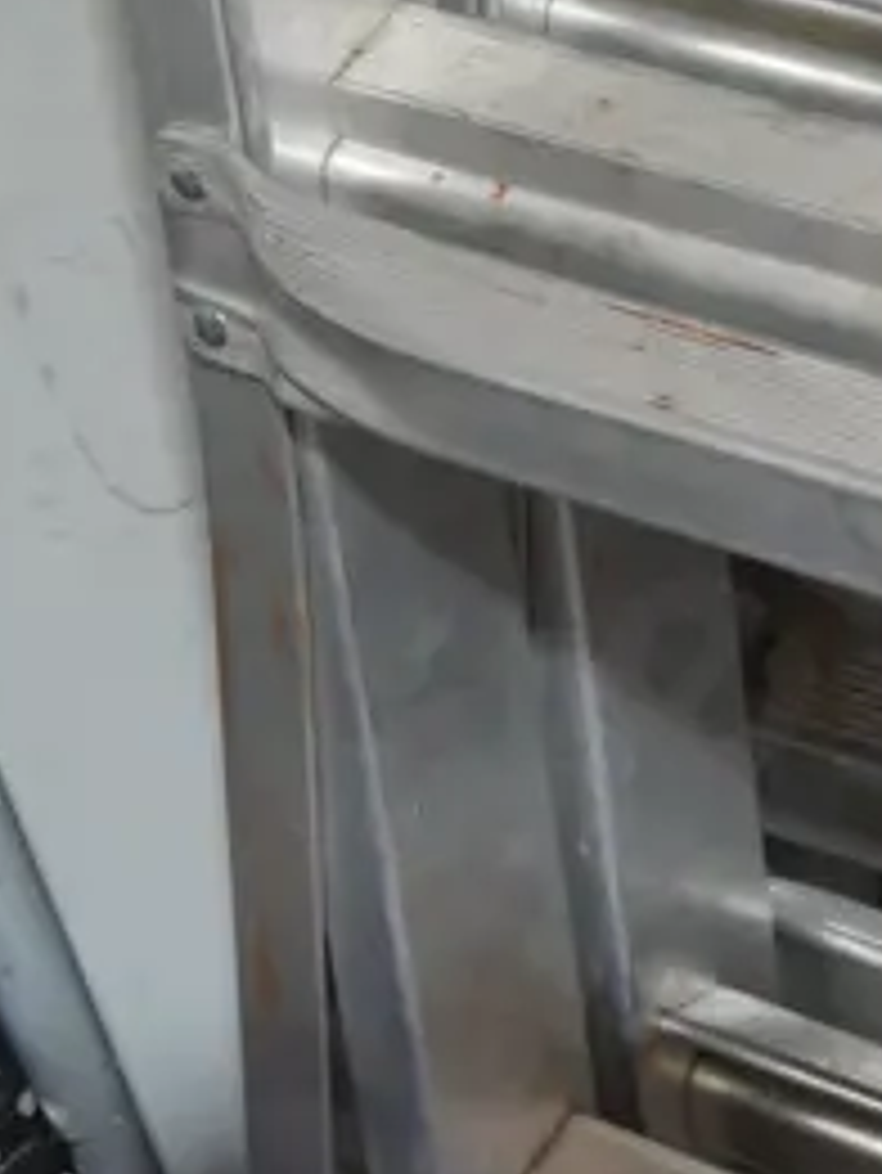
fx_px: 5058
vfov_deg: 13.0
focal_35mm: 149
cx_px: 1240
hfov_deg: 9.7
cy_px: -40
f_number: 4.1
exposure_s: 1/60
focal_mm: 19
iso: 800
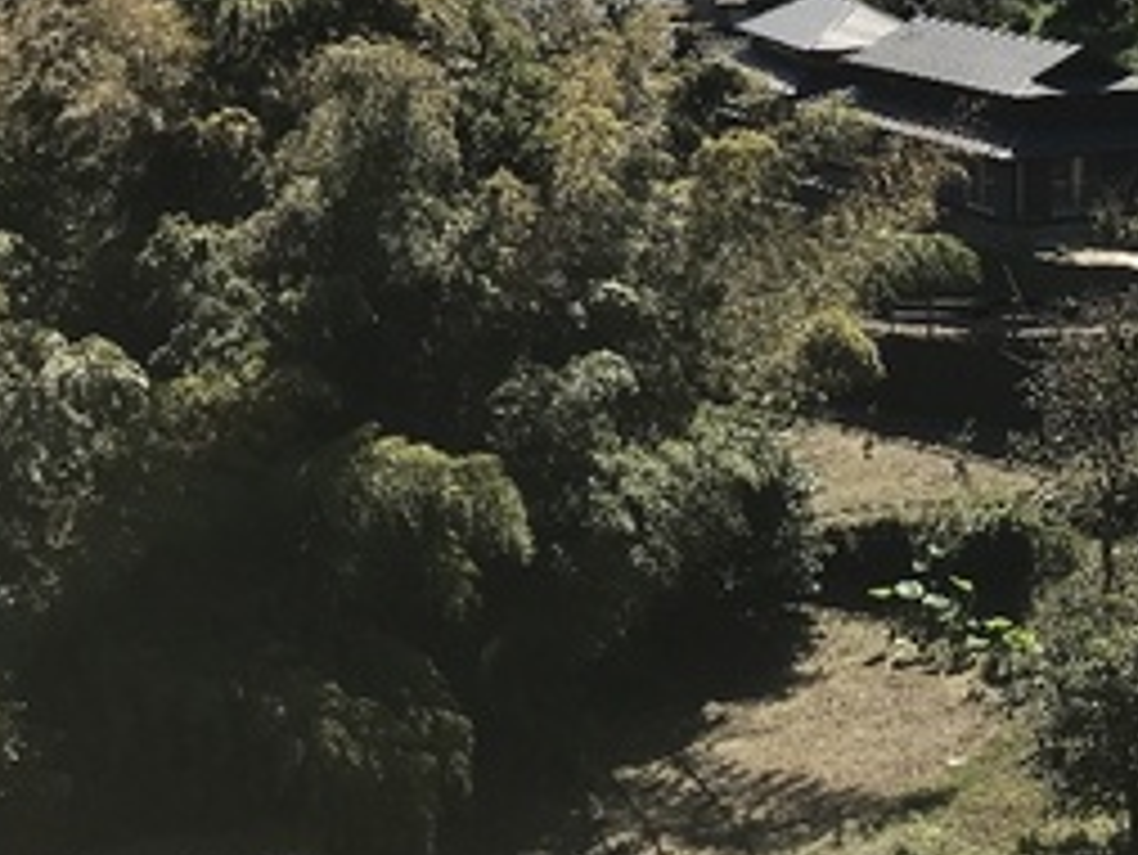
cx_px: 1147
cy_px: 99
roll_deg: +1.2
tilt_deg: -5.9
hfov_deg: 29.1
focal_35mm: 62
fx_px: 2039
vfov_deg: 23.1
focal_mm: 3.99
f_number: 1.8
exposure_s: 1/3690
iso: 20
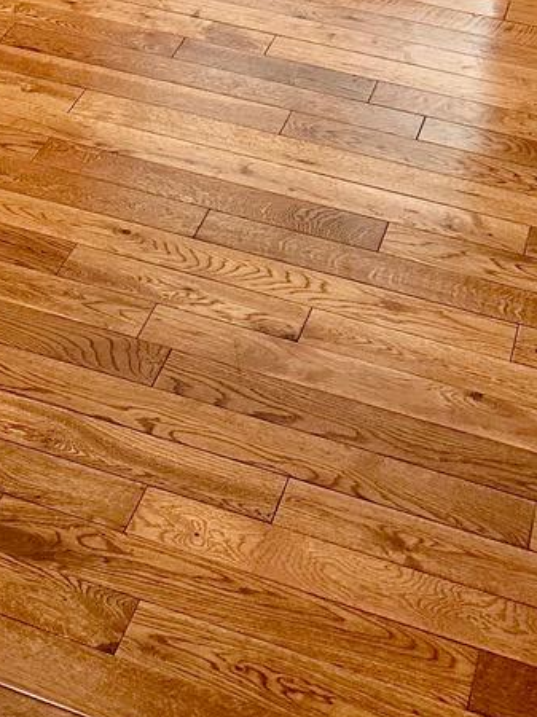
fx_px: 1698
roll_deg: -1.8
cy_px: -438
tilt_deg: -10.4
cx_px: 30
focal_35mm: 82
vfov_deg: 19.8
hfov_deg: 17.6
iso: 200
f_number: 1.78
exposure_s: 1/60
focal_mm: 6.86
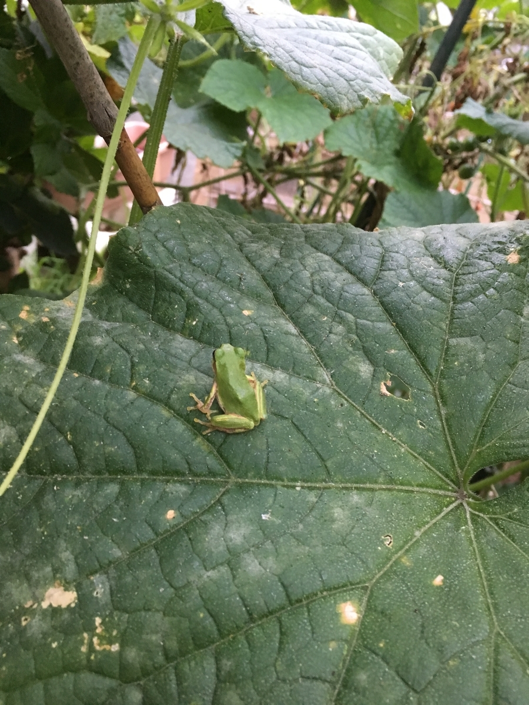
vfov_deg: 61.7
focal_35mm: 29
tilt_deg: -33.0
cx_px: 264
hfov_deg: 48.2
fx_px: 591
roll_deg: -11.0
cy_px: 352
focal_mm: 4.15
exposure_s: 1/30
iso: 160
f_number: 2.2
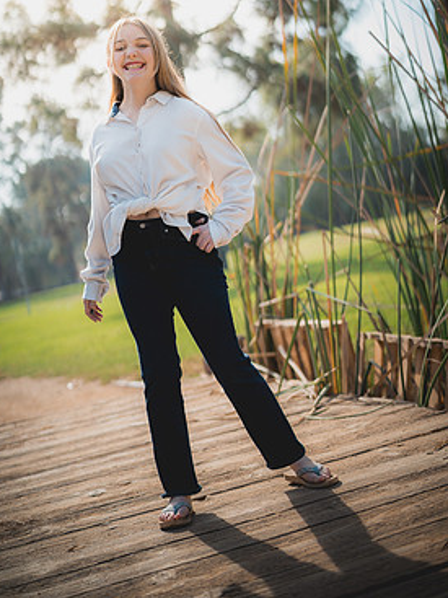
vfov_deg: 32.6
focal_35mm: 59
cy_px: 248
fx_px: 1019
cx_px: 233
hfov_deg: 24.8
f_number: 1.4
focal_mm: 50
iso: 250
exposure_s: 1/4000
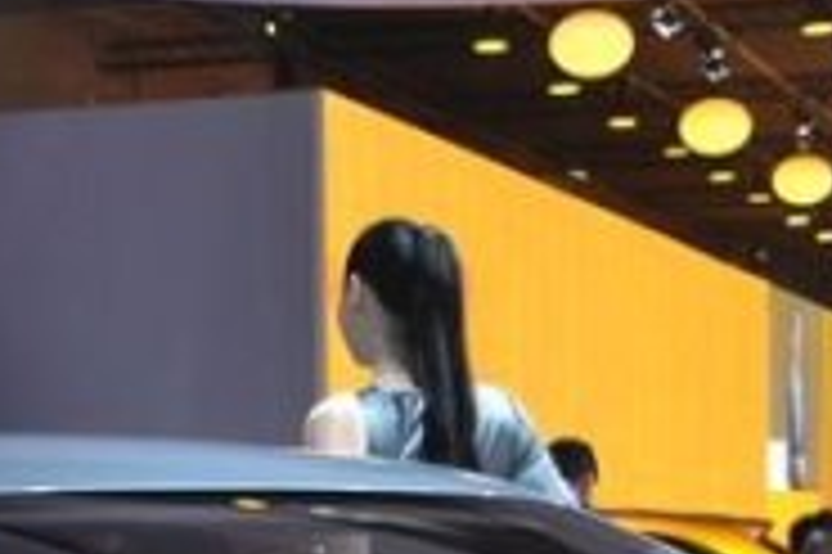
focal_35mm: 156
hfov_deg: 12.9
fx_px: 3602
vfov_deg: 8.4
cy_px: 1083
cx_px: -121
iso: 500
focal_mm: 24
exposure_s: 1/60
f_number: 4
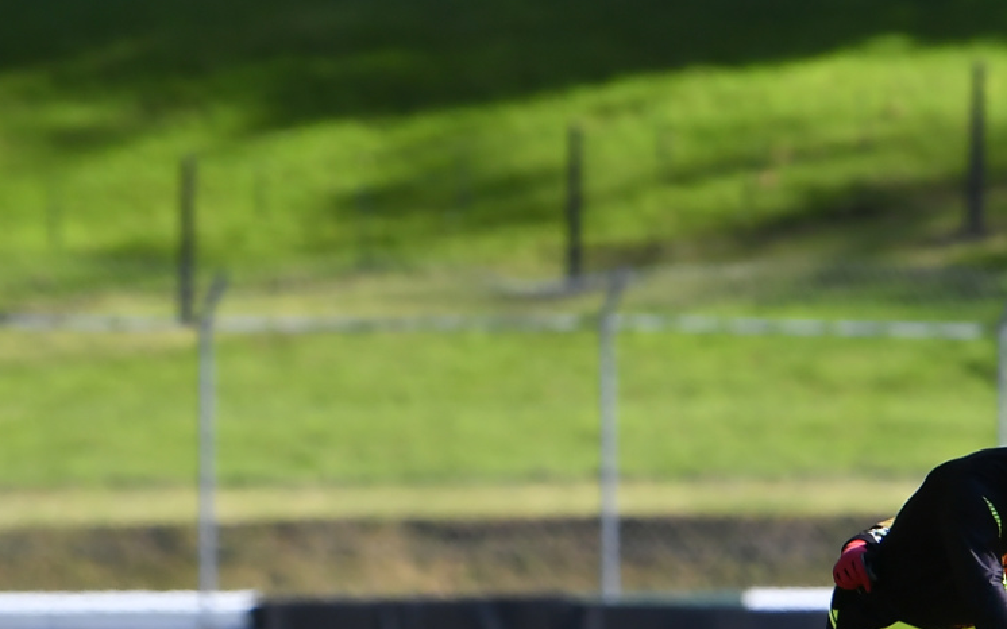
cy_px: 680
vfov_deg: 1.6
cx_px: 651
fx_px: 22501
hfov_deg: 2.6
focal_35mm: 820
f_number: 3.5
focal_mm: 200
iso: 320
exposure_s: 1/800
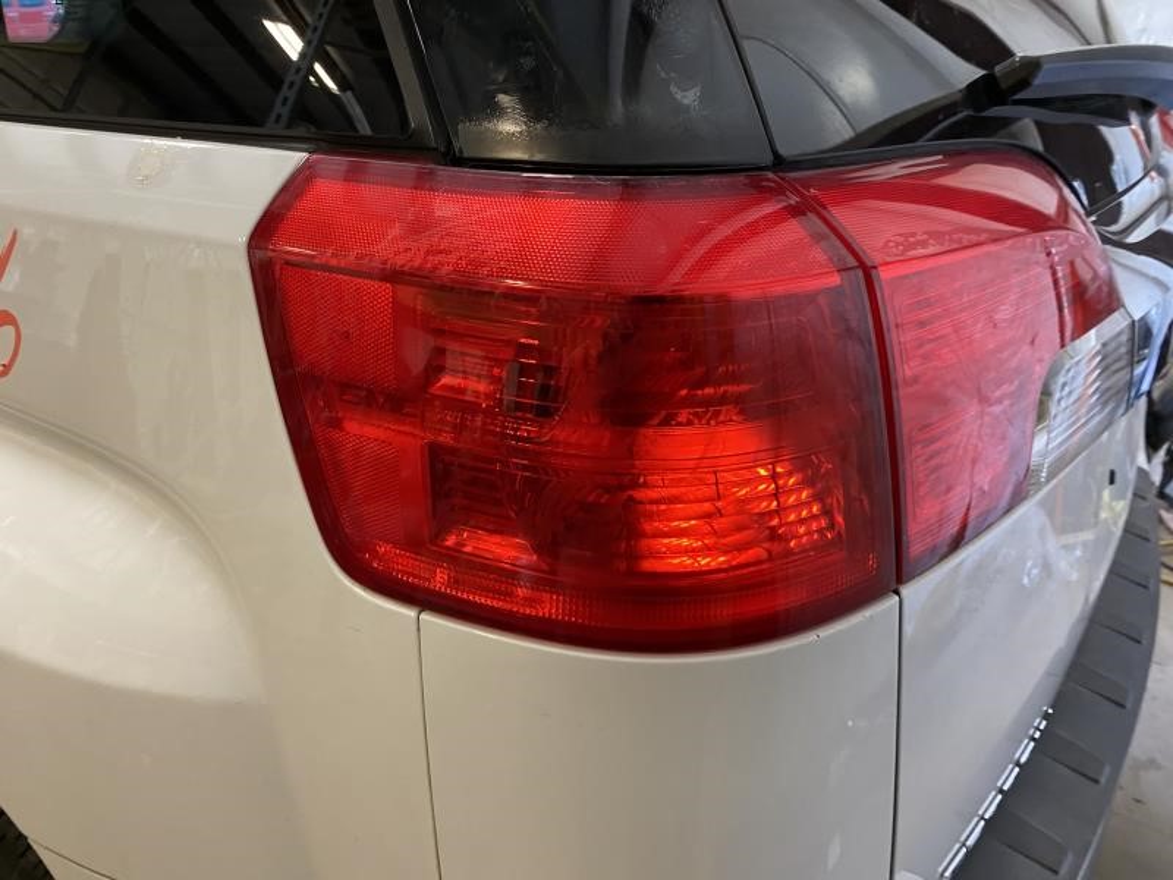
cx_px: 586
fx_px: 881
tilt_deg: -26.4
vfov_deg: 53.1
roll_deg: +0.9
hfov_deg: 67.3
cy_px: 440
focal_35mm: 26
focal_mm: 4.25
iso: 200
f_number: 1.8
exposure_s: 1/60
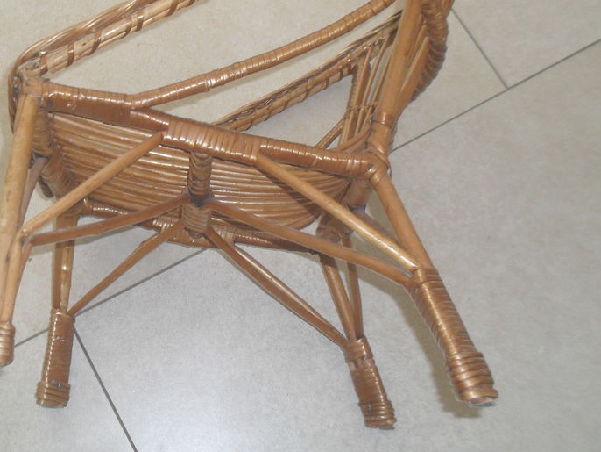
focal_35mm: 51
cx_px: 214
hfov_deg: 37.2
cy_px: 147
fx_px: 886
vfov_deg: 28.4
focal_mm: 6.3
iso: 200
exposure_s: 1/45
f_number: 3.2
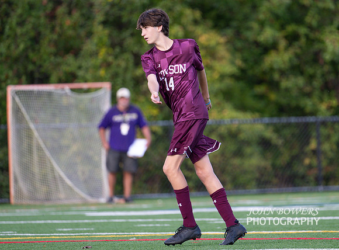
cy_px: 110
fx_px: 4854
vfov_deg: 3.0
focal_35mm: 499
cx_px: 209
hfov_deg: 4.0
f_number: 4.5
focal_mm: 400
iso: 1100
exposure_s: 1/1600
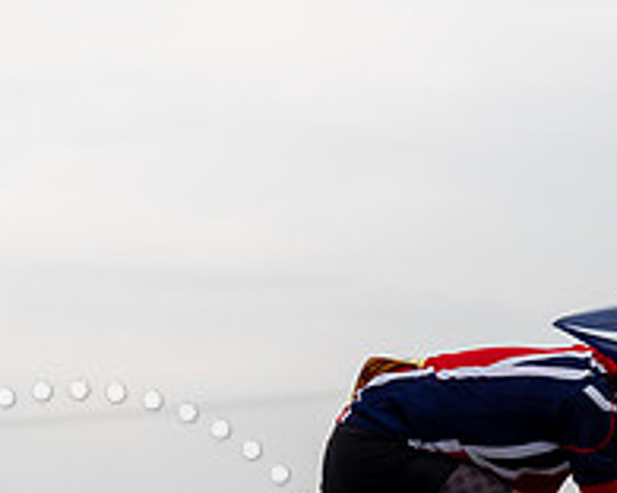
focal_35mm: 209
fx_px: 3817
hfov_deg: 9.2
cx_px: 570
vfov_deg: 7.4
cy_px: 517
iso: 800
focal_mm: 75
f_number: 3.2
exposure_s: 1/1000
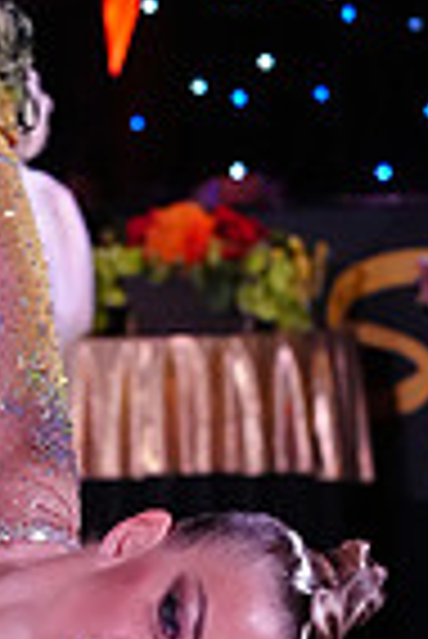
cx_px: -300
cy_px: 891
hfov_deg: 4.3
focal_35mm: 318
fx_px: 5657
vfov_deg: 6.4
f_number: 5
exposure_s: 1/400
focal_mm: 78
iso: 8000
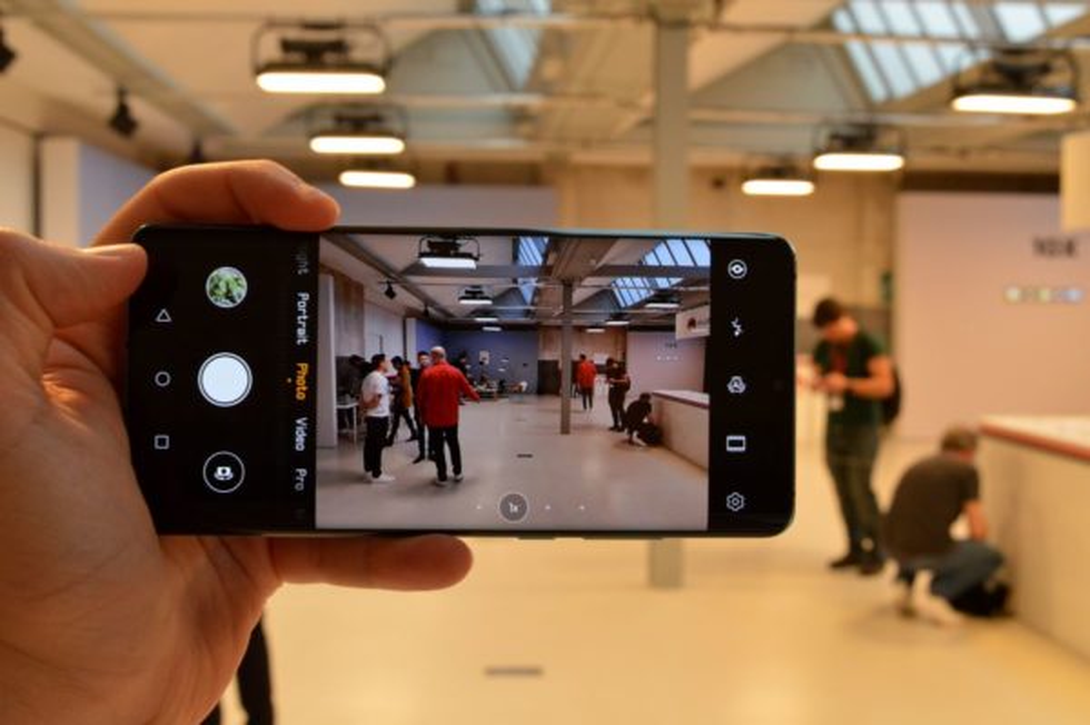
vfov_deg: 33.0
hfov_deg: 48.0
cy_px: 362
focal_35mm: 40
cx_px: 545
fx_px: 1225
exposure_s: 1/200
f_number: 10
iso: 1600
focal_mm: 27
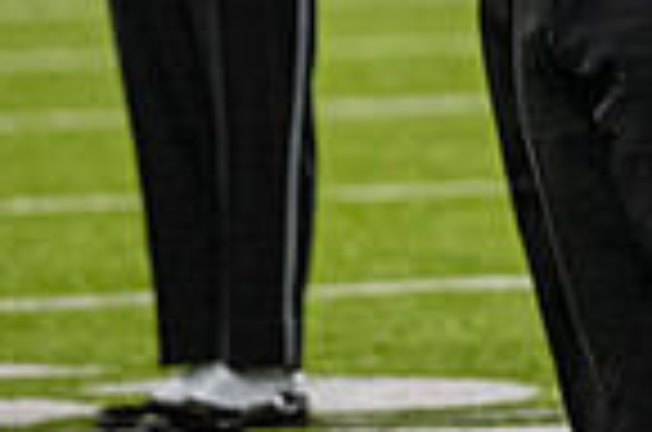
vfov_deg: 1.1
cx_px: 706
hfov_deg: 1.7
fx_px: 21686
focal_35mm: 1200
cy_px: -396
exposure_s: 1/500
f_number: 2.8
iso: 1000
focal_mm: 200
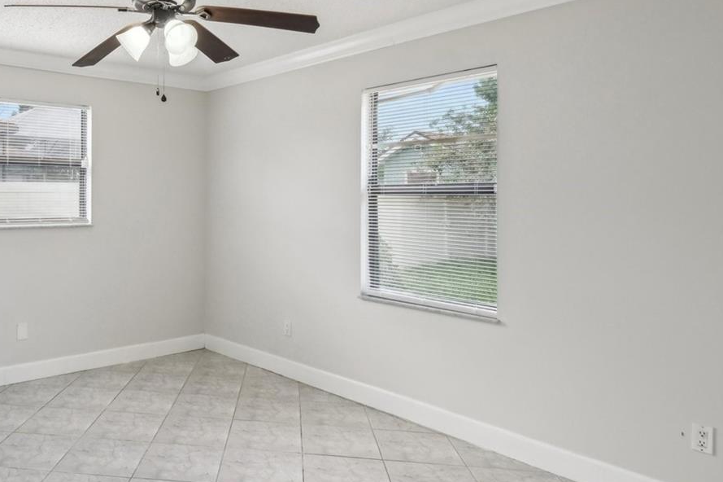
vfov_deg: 47.9
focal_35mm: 27
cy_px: 222
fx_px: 542
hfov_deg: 64.1
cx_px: 198
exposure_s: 1/110
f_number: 7.1
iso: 1600
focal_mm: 10
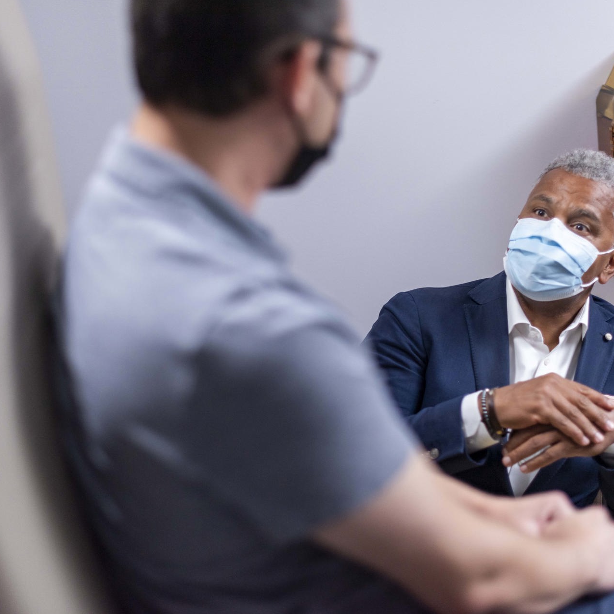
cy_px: 307
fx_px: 1284
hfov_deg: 26.9
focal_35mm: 64
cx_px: 326
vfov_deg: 26.9
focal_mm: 50
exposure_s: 1/200
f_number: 2
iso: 500
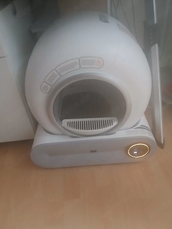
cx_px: 85
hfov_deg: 49.8
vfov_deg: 63.4
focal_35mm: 28
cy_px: 114
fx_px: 185
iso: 1250
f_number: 1.8
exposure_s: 1/16.7
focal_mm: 3.98
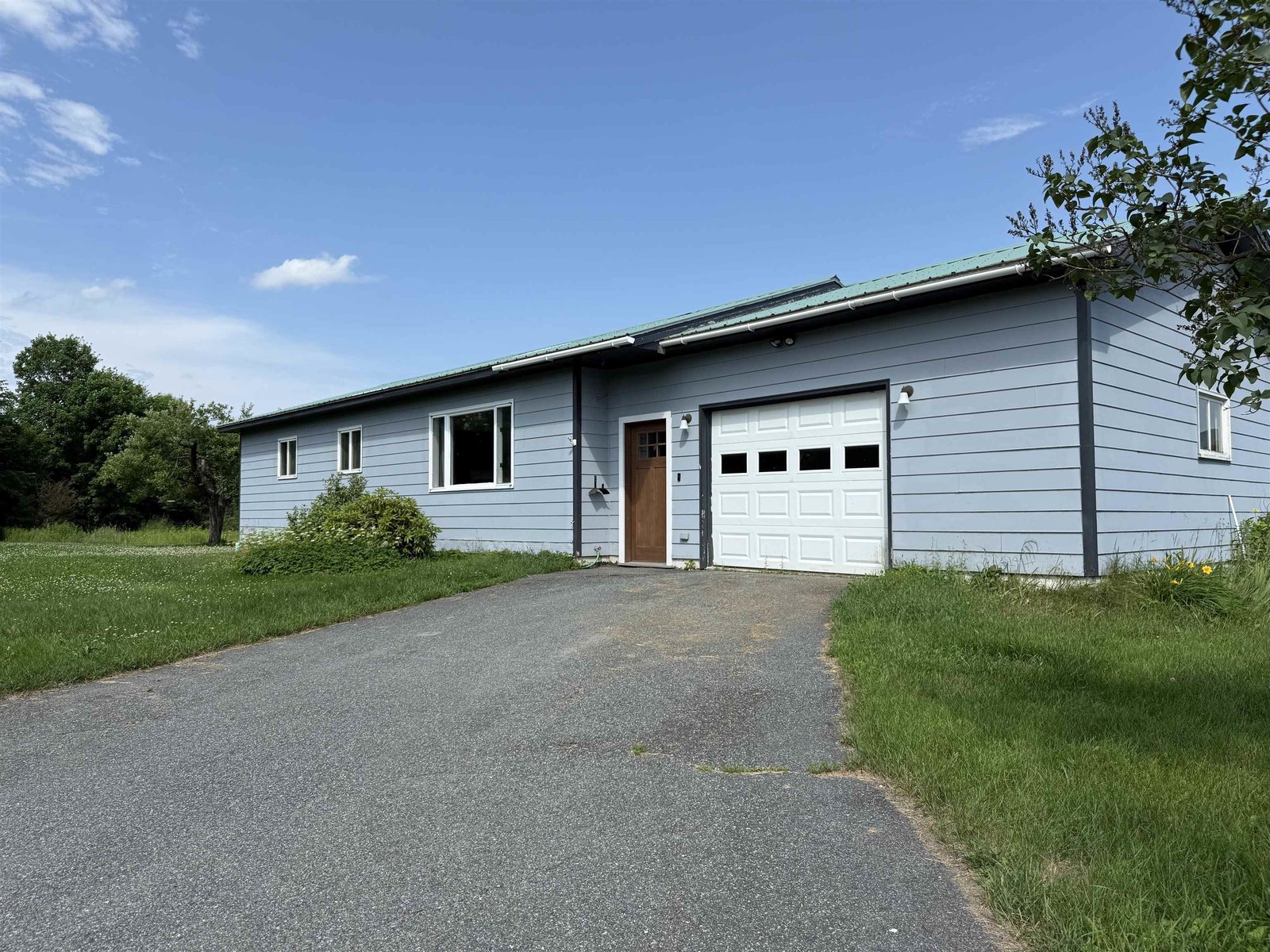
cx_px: 635
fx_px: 881
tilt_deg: +1.9
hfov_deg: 71.6
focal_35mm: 24
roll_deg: +0.2
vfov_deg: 56.8
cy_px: 476
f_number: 1.78
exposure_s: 1/4673
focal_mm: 6.76
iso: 80
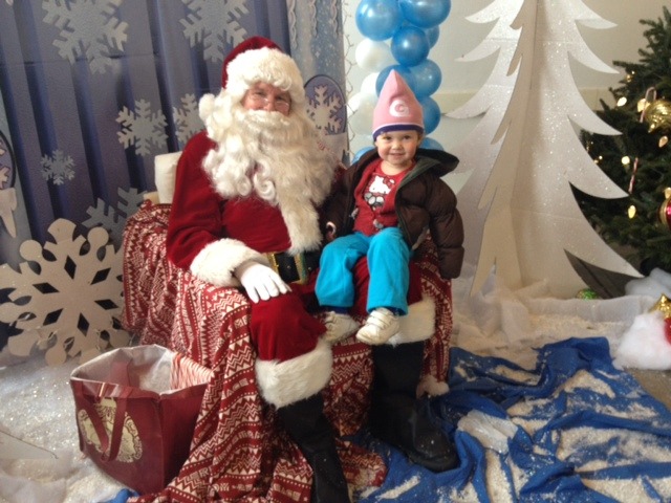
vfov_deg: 40.7
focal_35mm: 35
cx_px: 336
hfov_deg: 52.6
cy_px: 252
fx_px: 678
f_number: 2.4
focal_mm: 4.28
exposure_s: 1/20
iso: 100
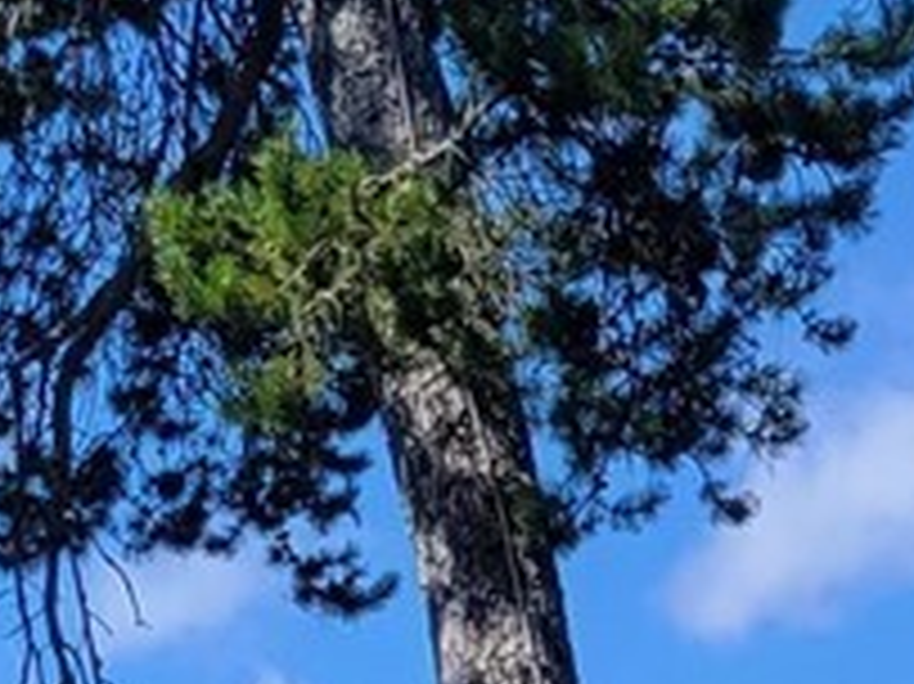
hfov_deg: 9.6
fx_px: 5410
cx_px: 693
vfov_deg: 6.4
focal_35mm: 205
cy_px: 2336
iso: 40
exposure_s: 1/1601
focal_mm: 5.4
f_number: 1.8
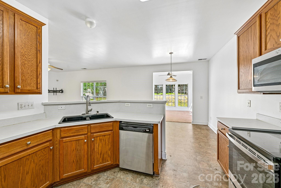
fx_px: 109
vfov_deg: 81.2
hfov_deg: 104.3
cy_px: 94
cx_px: 140
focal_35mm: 14
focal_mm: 14
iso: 400
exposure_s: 1/15
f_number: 8
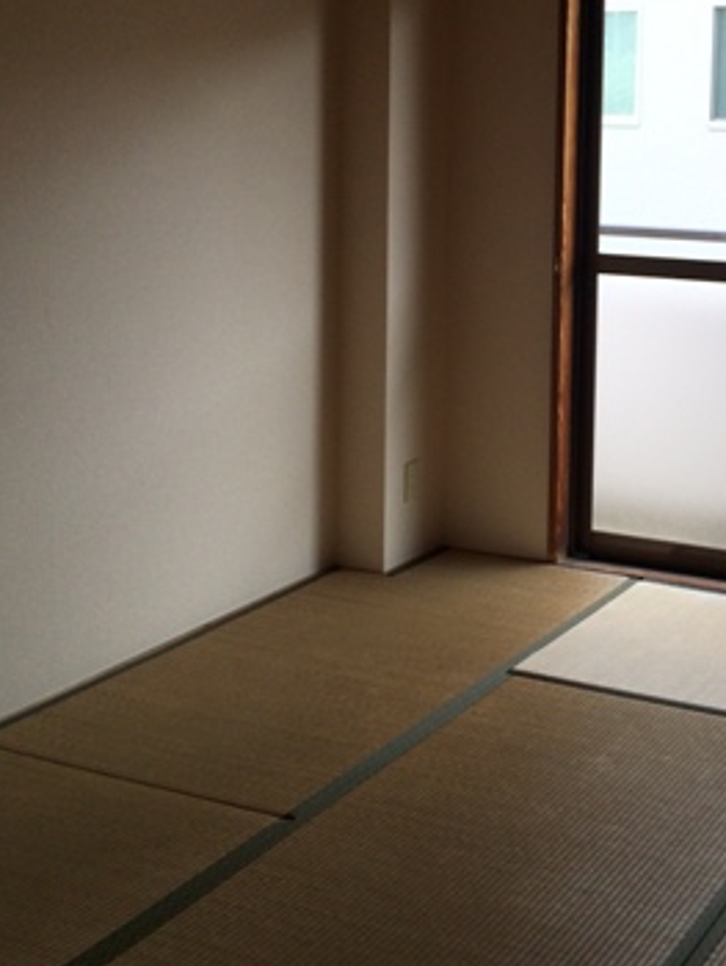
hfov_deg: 26.7
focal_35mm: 53
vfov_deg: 35.6
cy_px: 279
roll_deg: -1.4
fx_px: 1480
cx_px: 638
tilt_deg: -7.1
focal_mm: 4.15
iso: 32
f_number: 2.2
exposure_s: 1/398
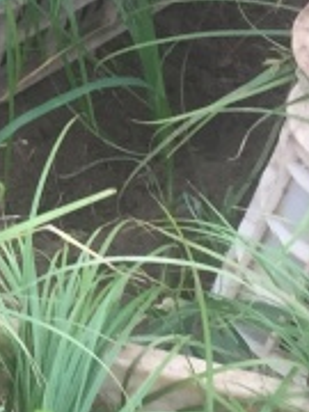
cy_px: 40
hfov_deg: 7.7
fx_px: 2047
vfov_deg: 11.4
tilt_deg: -50.8
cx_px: -568
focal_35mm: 172
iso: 40
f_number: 2.2
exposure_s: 1/100
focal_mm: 4.15
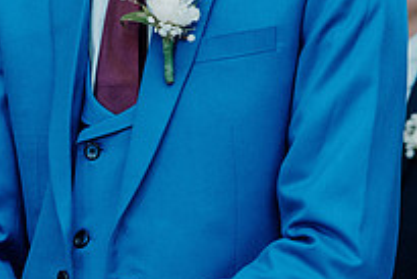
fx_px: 2295
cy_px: -99
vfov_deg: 6.9
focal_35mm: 198
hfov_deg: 10.4
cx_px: 134
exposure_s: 1/250
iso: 2500
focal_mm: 70
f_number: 3.5
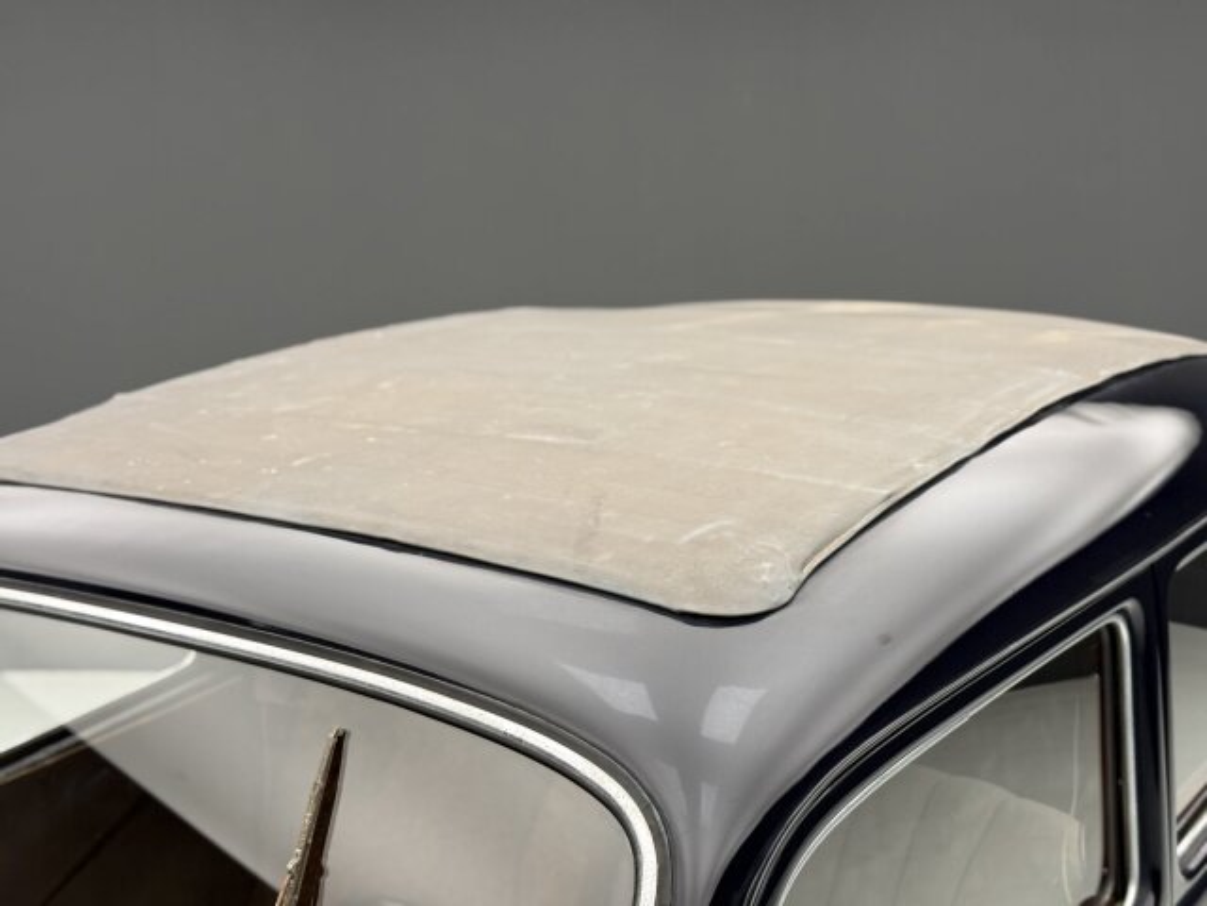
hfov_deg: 39.7
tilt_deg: -10.4
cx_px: 604
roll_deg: +1.2
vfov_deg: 30.3
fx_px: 1674
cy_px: 453
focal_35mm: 48
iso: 100
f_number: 1.78
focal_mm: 6.76
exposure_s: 1/49
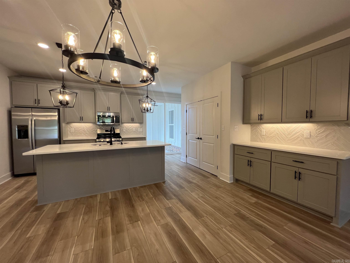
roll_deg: -0.2
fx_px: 131
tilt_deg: -2.5
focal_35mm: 13
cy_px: 132
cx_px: 175
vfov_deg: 89.9
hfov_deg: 106.2
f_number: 1.8
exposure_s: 1/120
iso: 64
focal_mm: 1.57
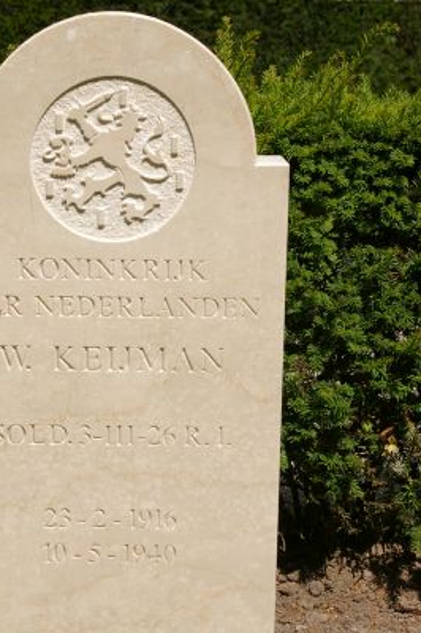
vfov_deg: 21.1
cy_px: 373
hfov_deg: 14.1
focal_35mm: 97
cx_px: 110
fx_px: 1700
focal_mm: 43
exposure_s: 1/250
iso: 200
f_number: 11
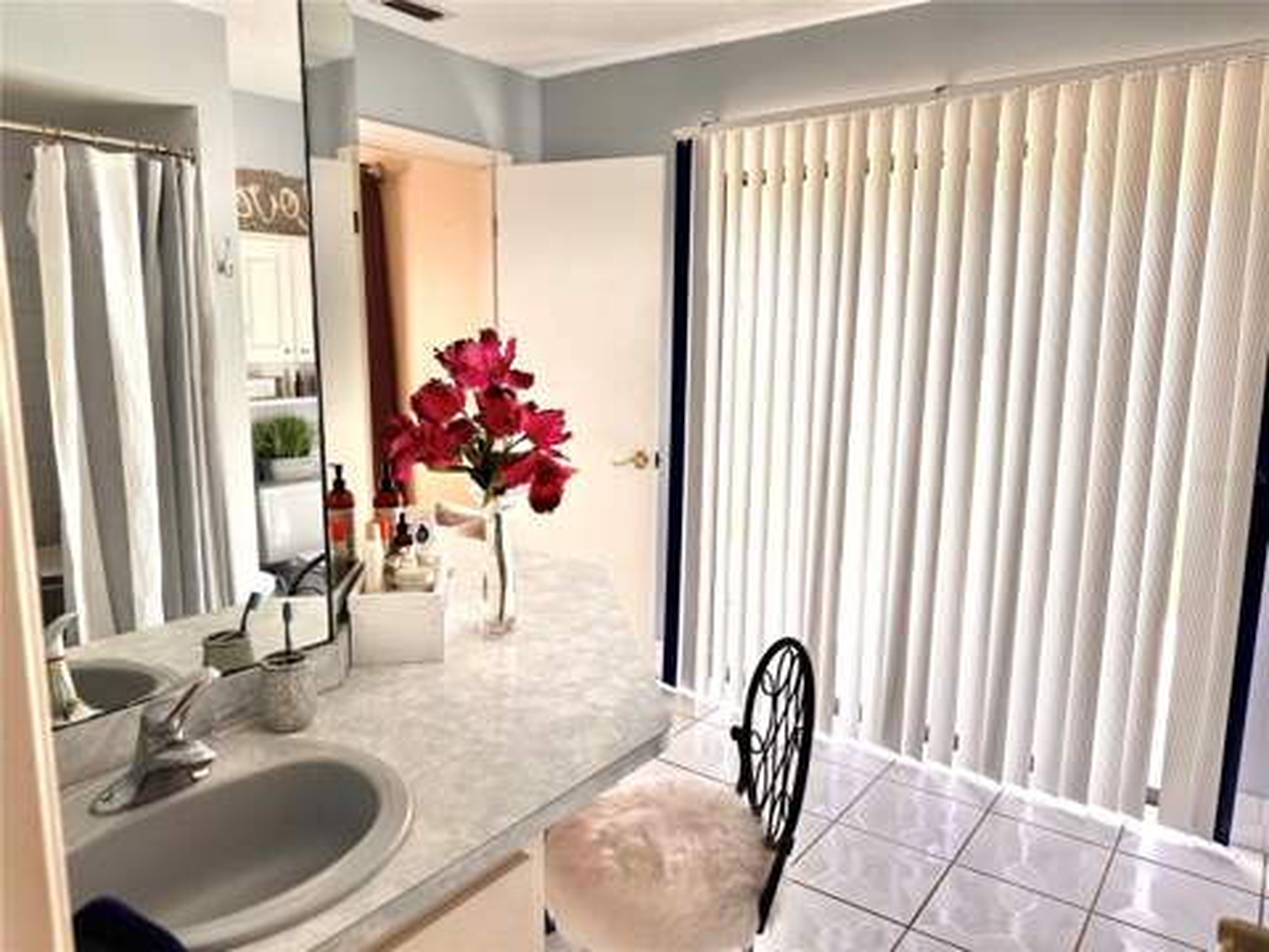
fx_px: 880
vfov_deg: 56.8
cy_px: 476
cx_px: 634
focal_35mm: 24
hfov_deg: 71.6
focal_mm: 6.76
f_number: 1.78
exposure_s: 1/252
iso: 64
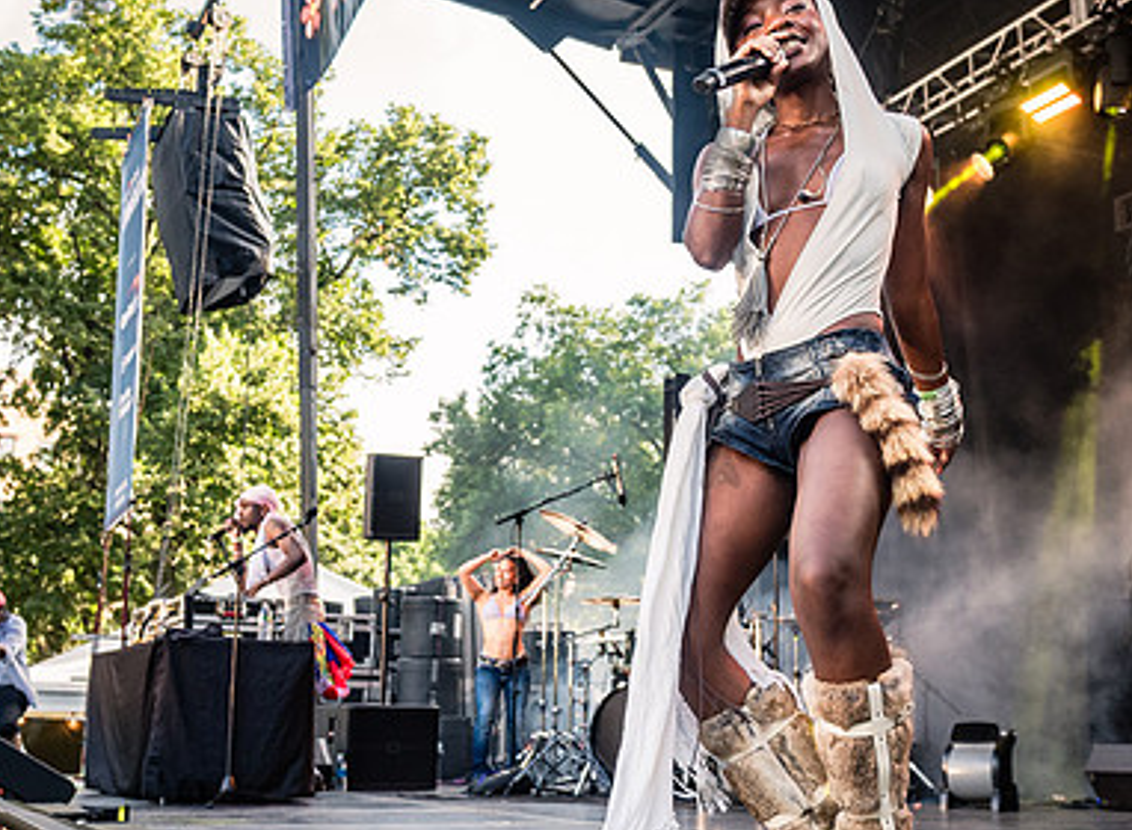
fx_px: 1687
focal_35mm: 52
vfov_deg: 27.6
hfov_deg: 37.1
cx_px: 598
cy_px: 408
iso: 1000
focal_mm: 31
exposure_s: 1/640
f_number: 4
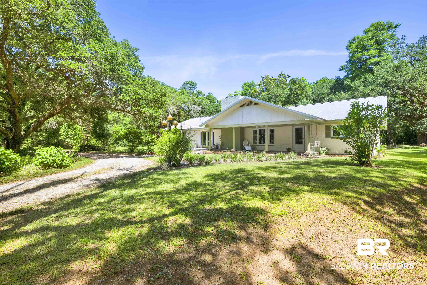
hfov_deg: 96.7
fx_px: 190
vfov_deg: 73.7
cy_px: 142
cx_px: 214
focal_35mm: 16
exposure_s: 1/320
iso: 400
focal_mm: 16
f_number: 11
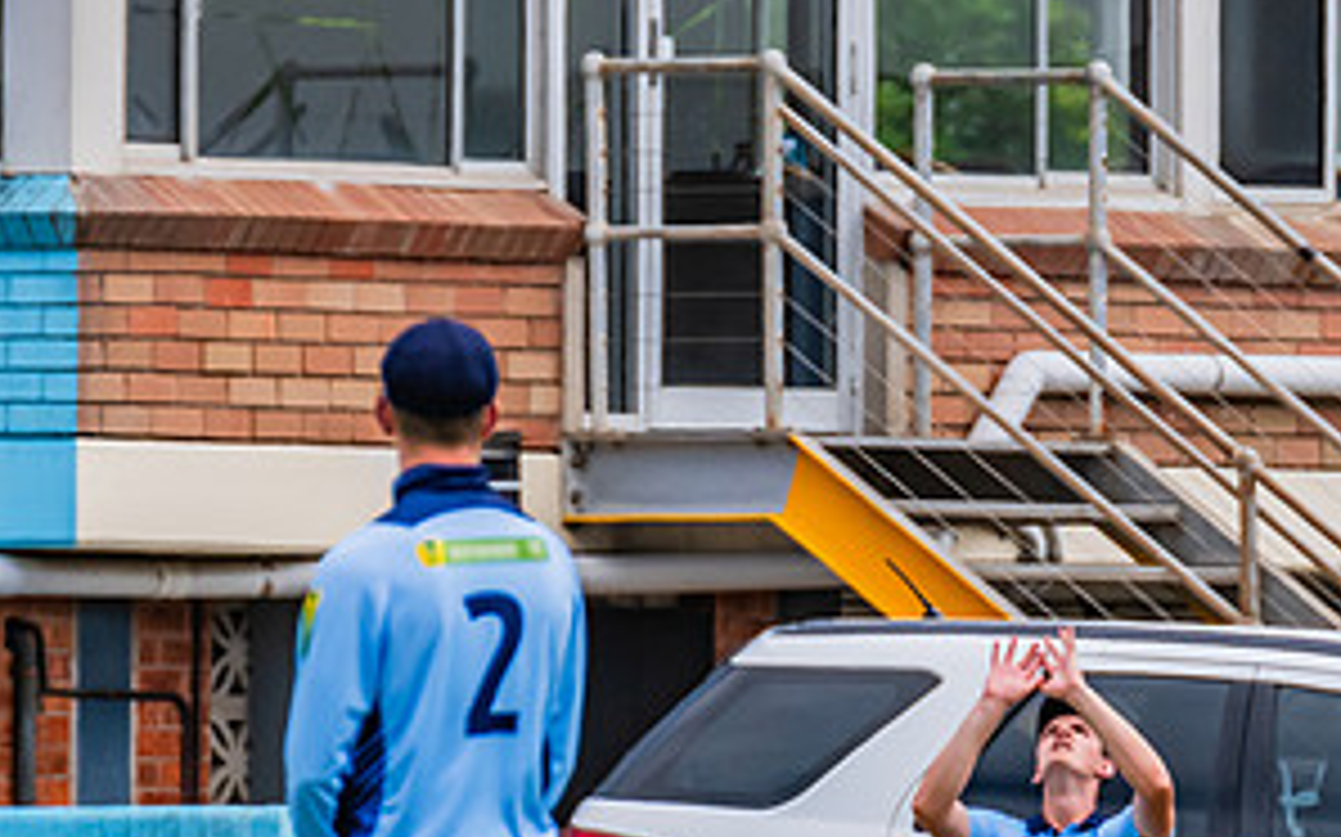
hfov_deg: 1.6
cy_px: 875
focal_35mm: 1348
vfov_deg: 1.0
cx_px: 1005
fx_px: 49246
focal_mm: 500
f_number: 10
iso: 800
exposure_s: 1/2000
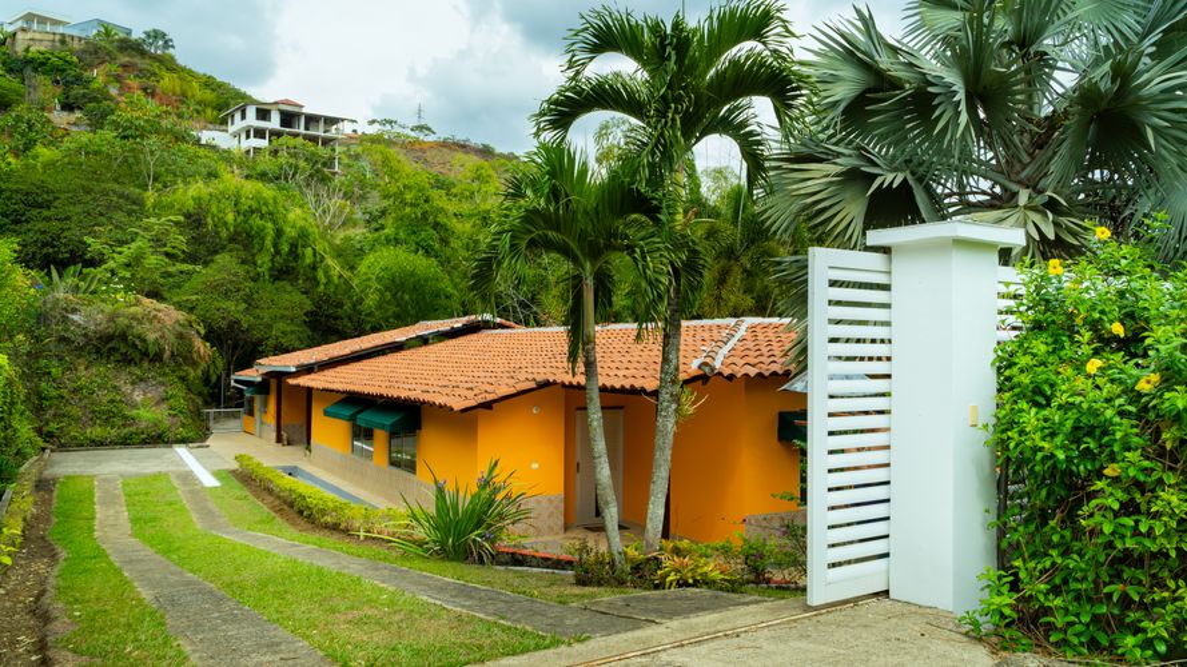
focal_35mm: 28
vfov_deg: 41.1
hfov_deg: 67.4
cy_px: 334
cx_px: 594
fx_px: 890
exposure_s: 1/160
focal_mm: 18
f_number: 11
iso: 400
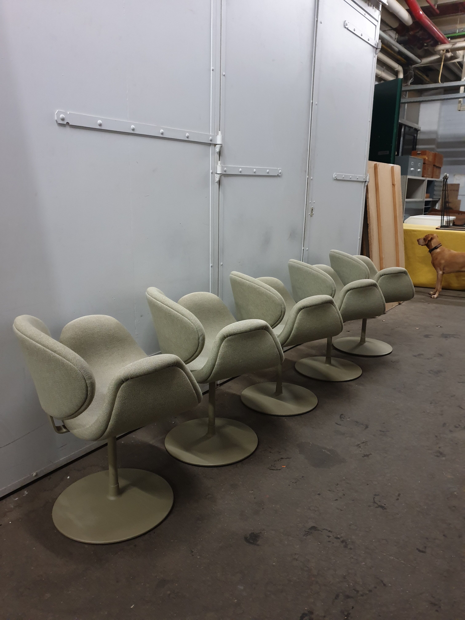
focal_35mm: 26
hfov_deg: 53.1
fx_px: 466
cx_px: 232
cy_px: 310
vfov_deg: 67.3
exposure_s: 1/14
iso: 320
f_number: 1.5
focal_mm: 4.3
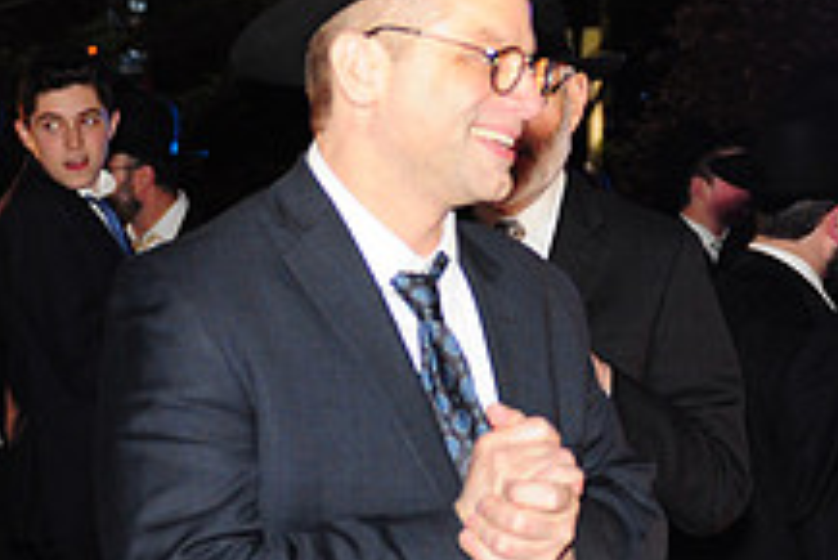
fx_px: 2981
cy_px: 164
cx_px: 494
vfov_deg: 10.7
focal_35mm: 128
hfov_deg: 16.0
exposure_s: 1/60
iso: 800
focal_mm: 32
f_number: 2.8
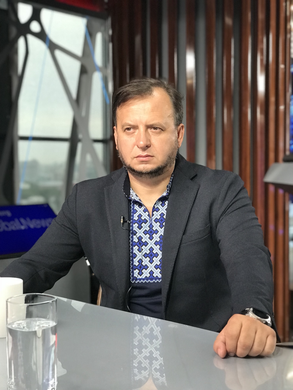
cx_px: 146
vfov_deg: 33.8
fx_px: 643
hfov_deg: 25.7
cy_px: 195
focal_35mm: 57
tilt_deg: -4.0
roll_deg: +0.1
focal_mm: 6.6
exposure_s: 1/60
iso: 200
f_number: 2.8
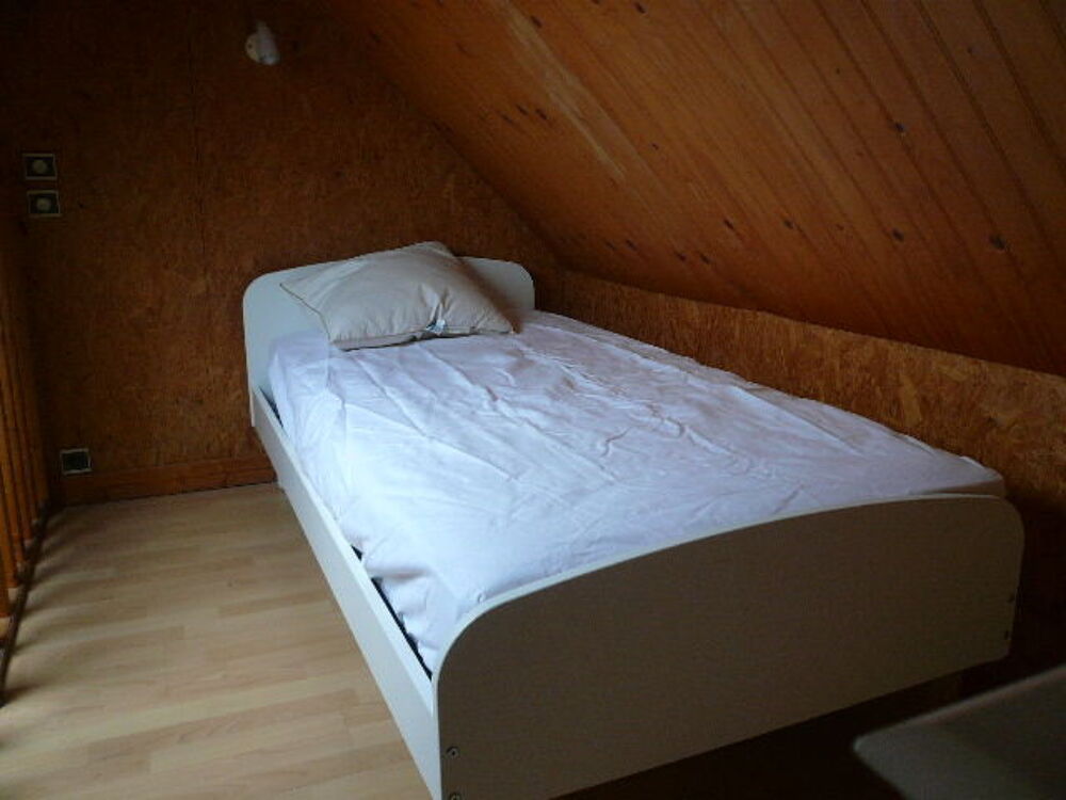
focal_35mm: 28
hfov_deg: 63.4
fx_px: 862
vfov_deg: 49.7
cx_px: 533
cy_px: 400
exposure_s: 1/40
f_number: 2.8
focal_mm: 4.6
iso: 100
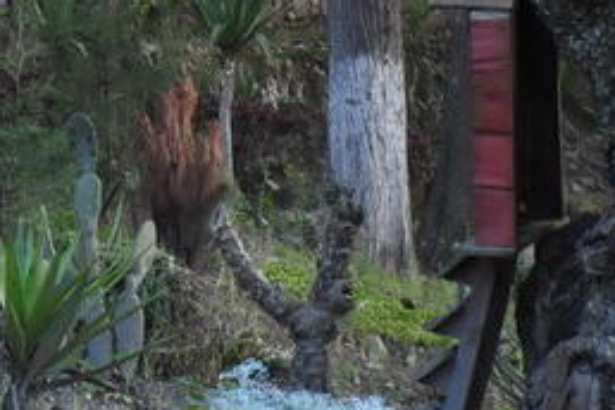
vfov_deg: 3.6
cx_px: -427
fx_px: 6542
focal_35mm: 383
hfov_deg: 5.3
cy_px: -58
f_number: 5.6
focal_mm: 70
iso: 2000
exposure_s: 1/250
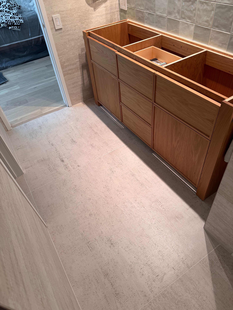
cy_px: 155
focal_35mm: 24
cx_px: 116
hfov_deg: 56.8
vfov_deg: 71.6
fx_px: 215
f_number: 1.78
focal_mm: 6.76
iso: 160
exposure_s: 1/60
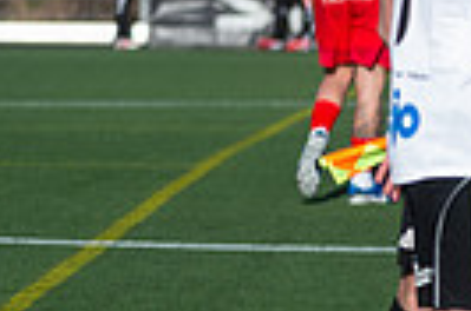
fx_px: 7179
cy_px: 117
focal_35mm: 550
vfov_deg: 2.5
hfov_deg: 3.7
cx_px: 924
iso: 100
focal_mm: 122
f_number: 3.2
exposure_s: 1/1600
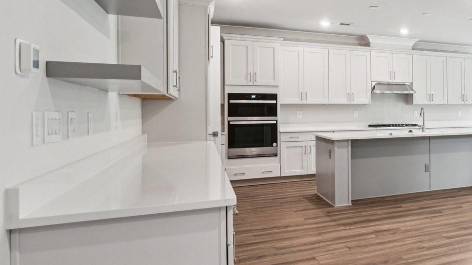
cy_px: 112
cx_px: 459
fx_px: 413
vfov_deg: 35.5
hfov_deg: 49.8
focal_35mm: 33
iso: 400
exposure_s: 1/20
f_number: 8
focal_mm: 10
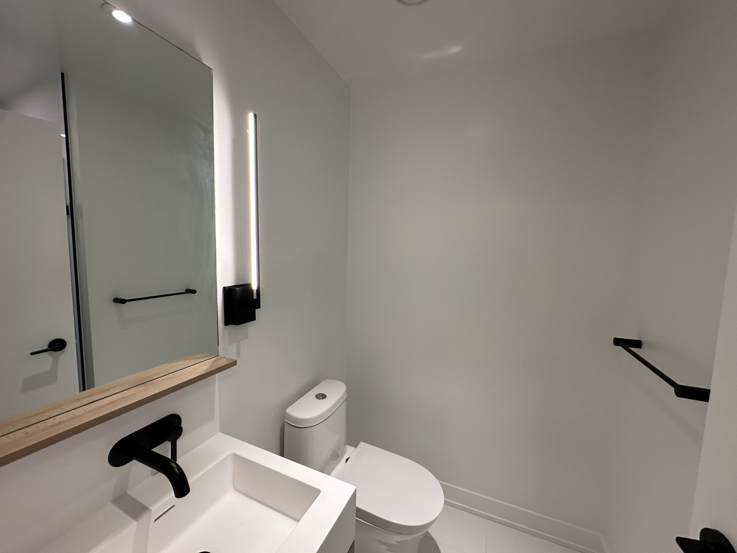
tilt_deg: -3.7
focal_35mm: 14
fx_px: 298
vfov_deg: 85.7
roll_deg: -1.2
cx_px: 368
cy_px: 276
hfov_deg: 102.1
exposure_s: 1/120
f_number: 2.2
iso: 100
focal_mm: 2.22
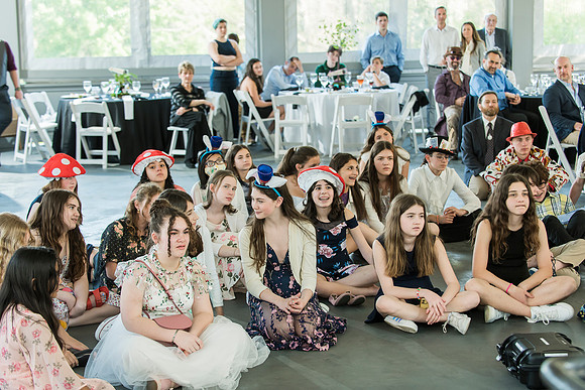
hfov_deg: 28.8
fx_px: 1138
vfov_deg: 19.5
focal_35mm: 70
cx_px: 292
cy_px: 195
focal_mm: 70
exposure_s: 1/160
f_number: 4
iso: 640
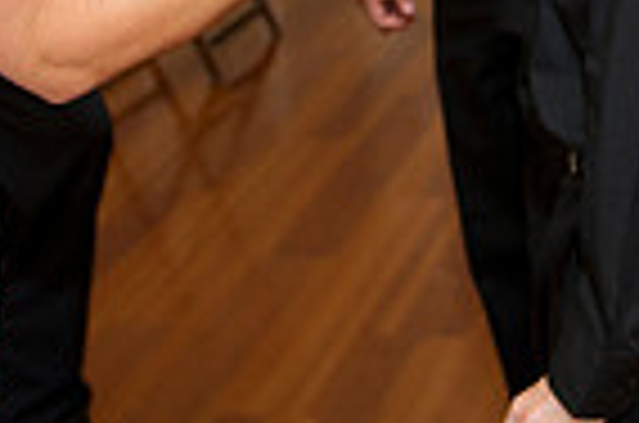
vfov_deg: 10.3
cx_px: 459
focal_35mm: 127
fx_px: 2249
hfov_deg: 16.1
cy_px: -261
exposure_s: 1/100
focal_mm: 31
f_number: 2.8
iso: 800
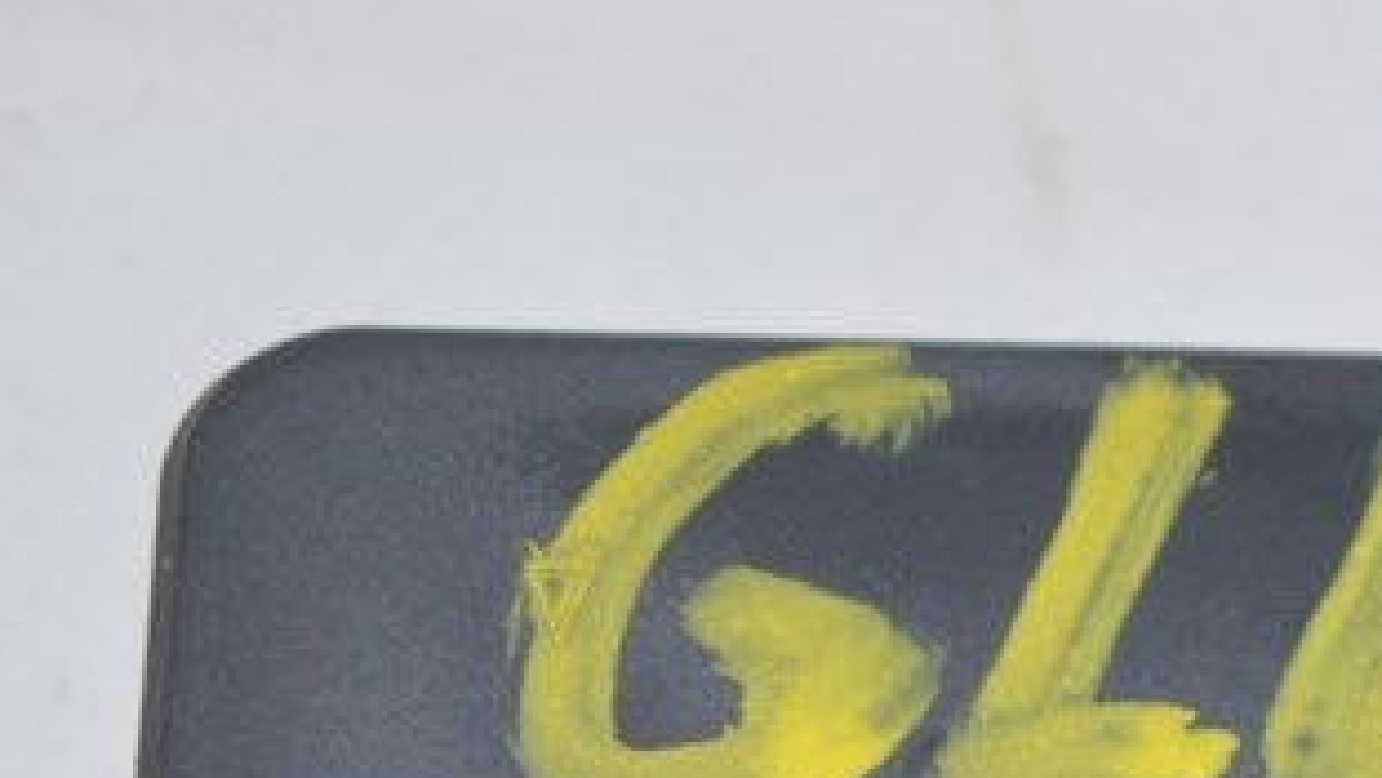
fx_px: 10435
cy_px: 1496
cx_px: 1804
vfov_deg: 4.2
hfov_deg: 7.5
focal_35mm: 285
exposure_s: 1/20
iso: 400
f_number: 5.6
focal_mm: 55
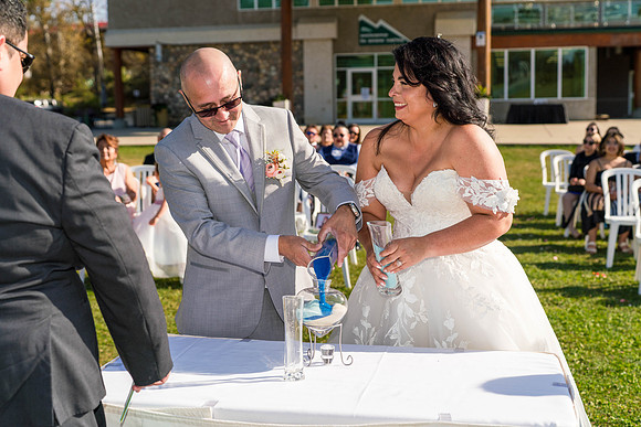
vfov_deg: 28.1
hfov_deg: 41.1
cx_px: 320
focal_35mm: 48
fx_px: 855
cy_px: 214
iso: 250
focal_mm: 48
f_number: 4
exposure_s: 1/2500
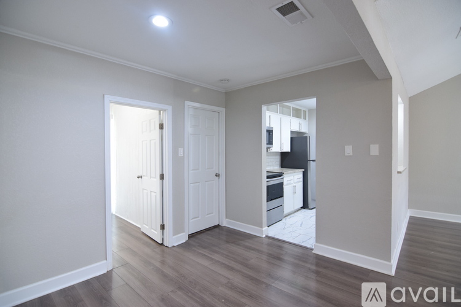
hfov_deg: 95.0
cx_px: 230
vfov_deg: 72.1
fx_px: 211
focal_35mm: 16
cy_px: 154
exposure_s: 1/40
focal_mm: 11
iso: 800
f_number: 4
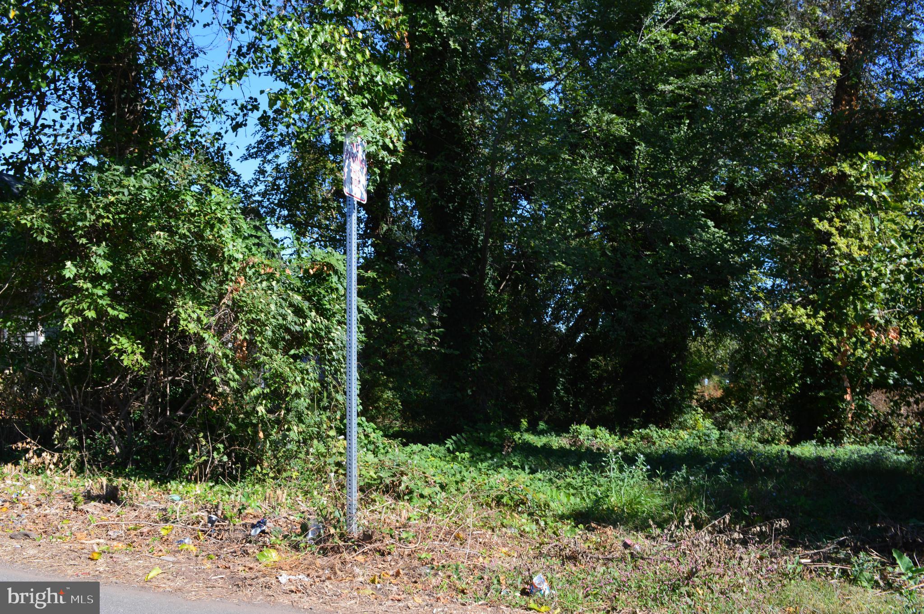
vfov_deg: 43.5
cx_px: 462
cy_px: 307
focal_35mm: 30
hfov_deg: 62.0
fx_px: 769
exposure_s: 1/250
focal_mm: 20
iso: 400
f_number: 10
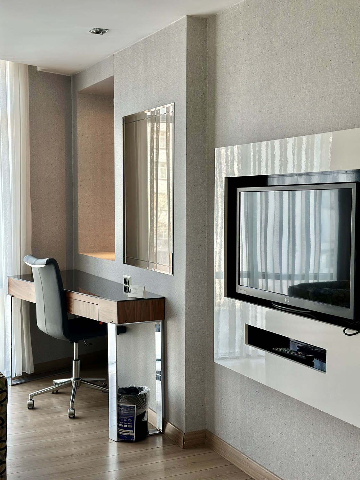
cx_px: 180
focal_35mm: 48
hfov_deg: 30.3
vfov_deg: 39.7
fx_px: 666
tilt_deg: -3.2
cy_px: 240
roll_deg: -1.0
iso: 100
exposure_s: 1/100
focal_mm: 6.86
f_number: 1.78
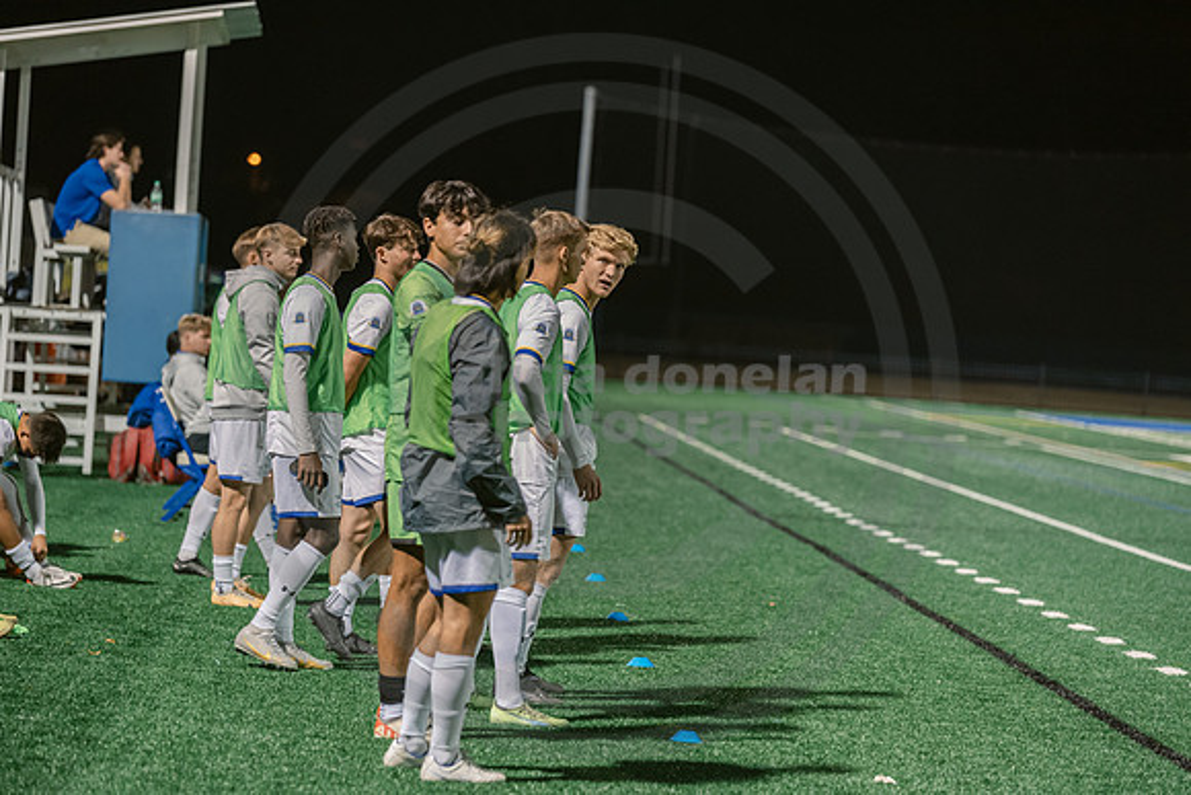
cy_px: 398
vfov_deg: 10.6
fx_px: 4302
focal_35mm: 130
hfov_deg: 15.8
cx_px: 596
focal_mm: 130
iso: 2500
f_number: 3.2
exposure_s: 1/250
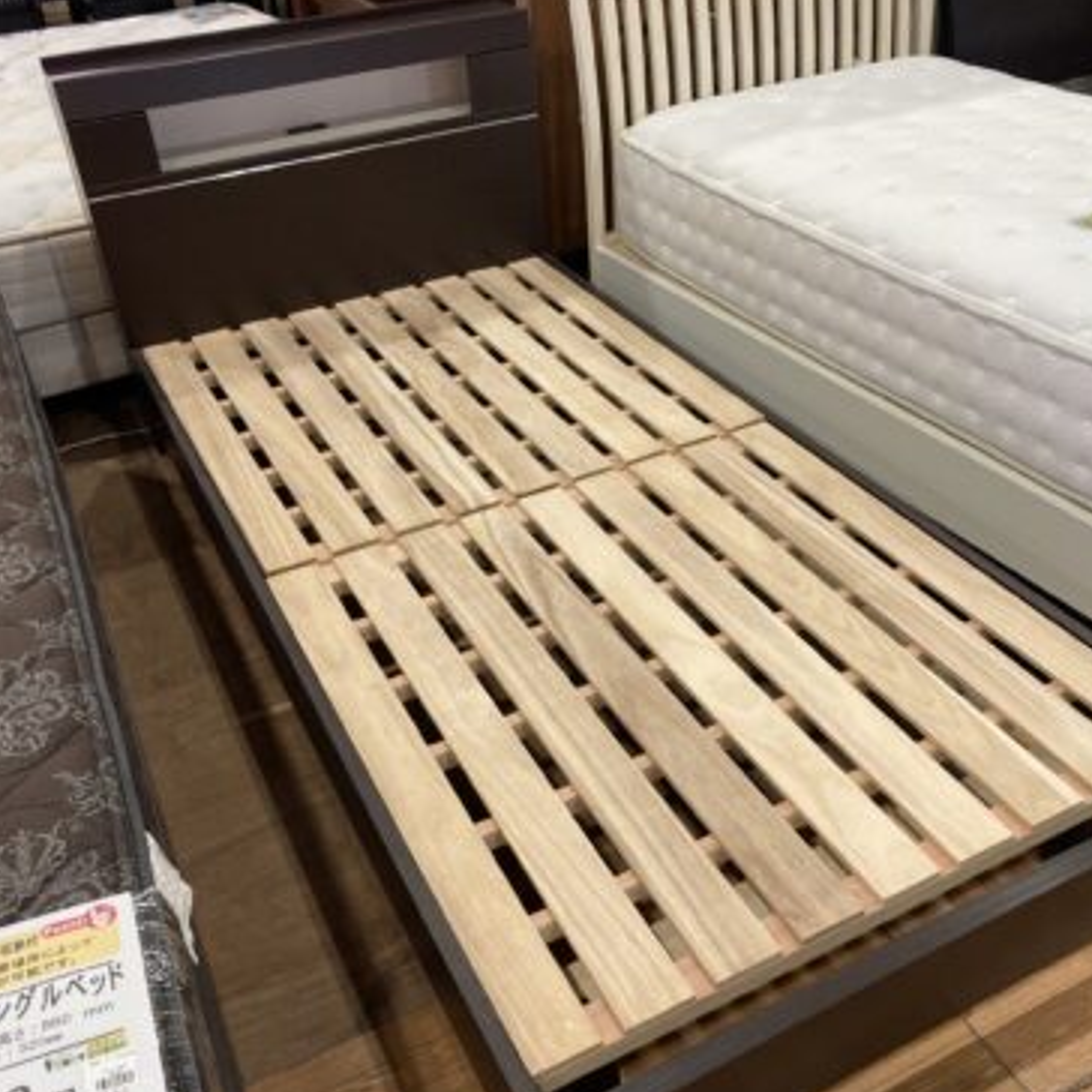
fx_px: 1213
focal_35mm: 34
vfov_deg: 48.5
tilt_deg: -34.5
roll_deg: +2.5
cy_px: 544
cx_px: 582
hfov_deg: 48.4
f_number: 1.8
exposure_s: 1/50
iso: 64
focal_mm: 3.99
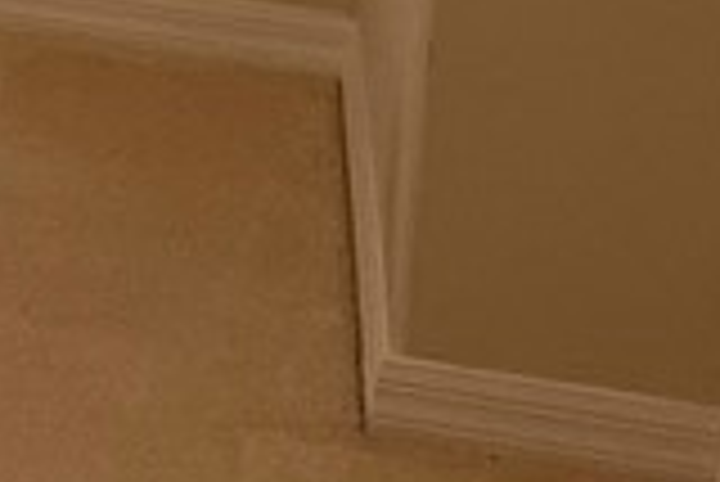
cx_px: -918
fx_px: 3323
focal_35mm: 166
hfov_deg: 10.8
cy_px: -680
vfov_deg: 7.7
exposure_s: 1/60
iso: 200
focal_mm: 5.1
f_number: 1.6
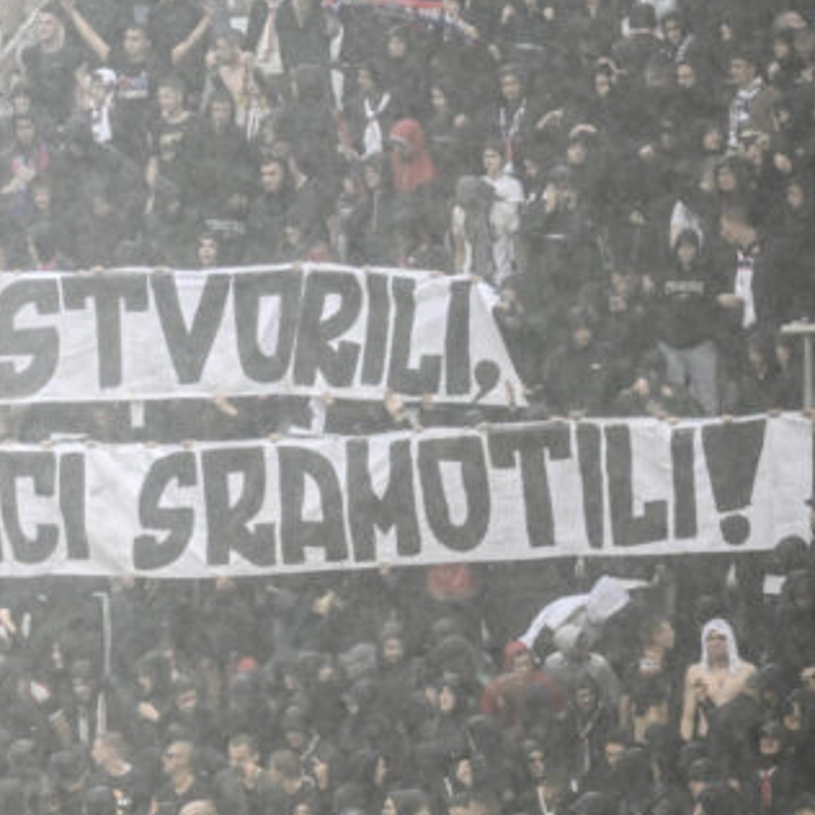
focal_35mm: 862
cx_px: -469
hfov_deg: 2.0
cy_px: 389
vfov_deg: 2.0
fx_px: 22961
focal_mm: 300
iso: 1600
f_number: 2.8
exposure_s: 1/1250
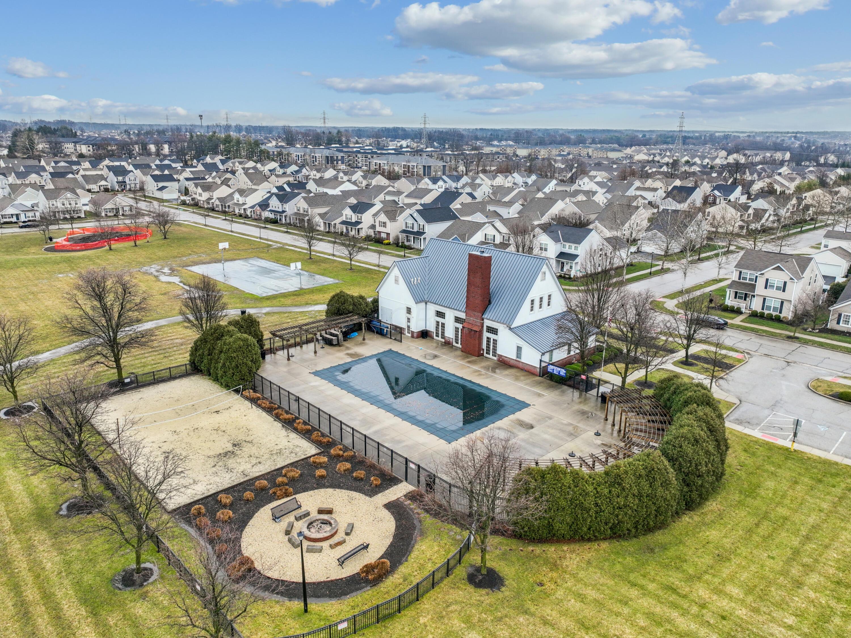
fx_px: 590
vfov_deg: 56.8
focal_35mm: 24
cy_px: 319
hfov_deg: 71.6
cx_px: 426
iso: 130
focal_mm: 12.3
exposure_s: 1/240
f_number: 2.8
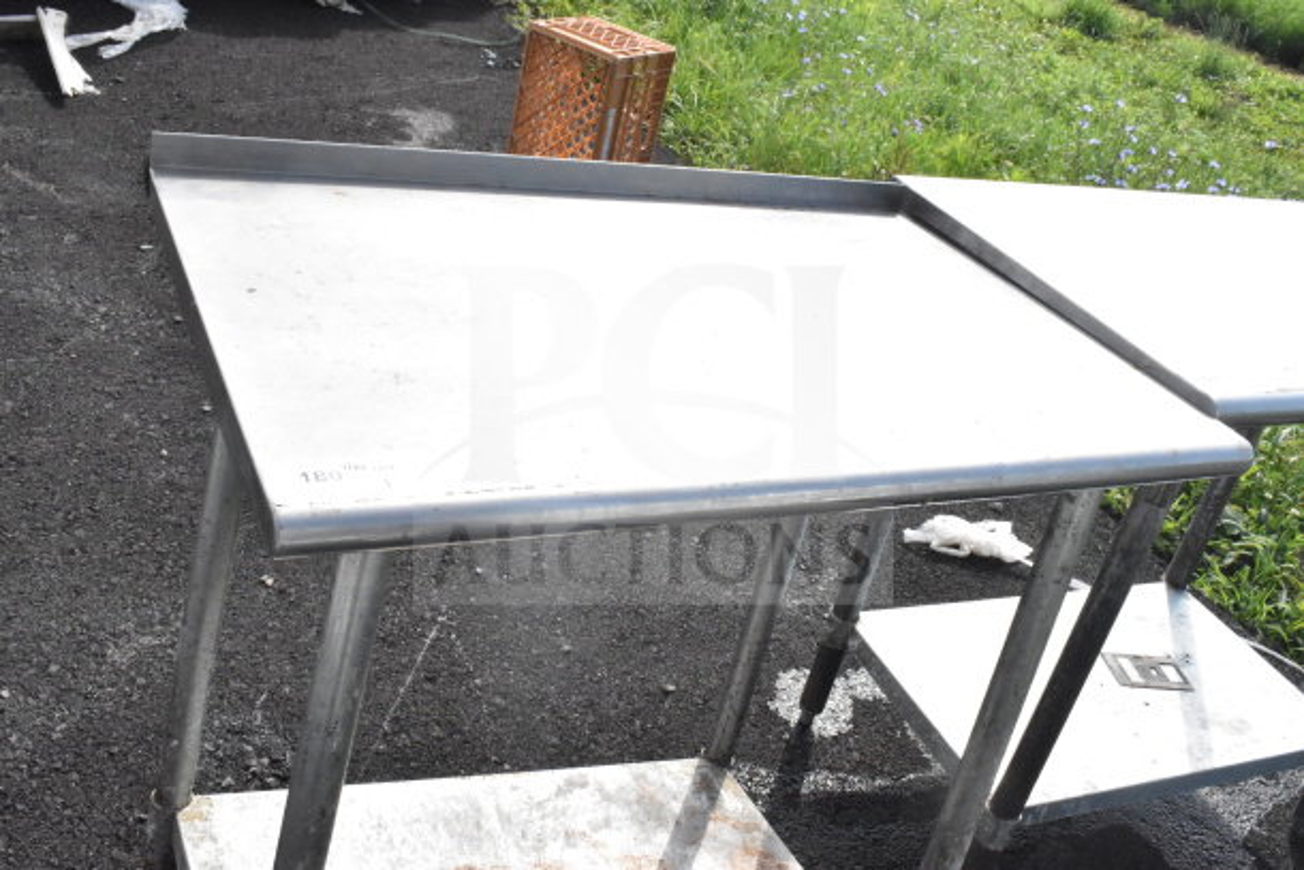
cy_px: 435
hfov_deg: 53.1
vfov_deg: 36.9
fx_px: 1304
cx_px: 652
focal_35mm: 36
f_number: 22
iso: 6400
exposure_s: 1/2000
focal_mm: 24
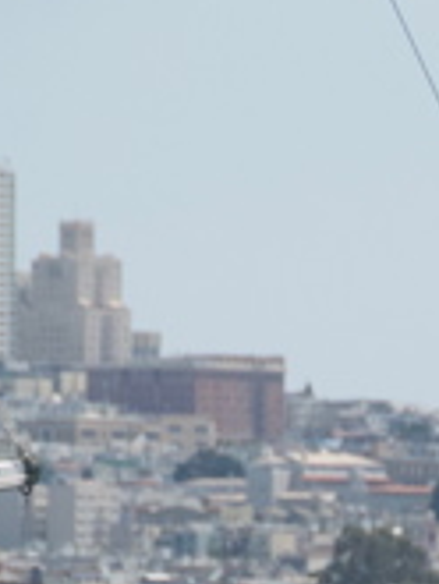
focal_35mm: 766
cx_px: 487
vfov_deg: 2.6
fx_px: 12936
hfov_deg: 1.9
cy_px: 641
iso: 800
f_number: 5.6
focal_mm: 150
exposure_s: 1/3200
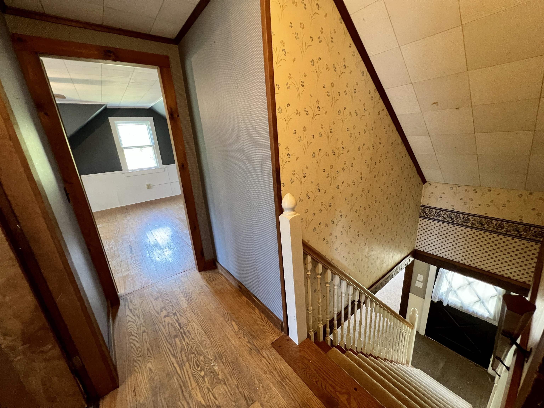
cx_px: 272
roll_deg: +4.2
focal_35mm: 13
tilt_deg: -17.8
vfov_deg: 89.9
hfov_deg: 106.2
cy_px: 204
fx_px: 204
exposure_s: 1/60
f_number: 1.8
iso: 500
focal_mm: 1.57
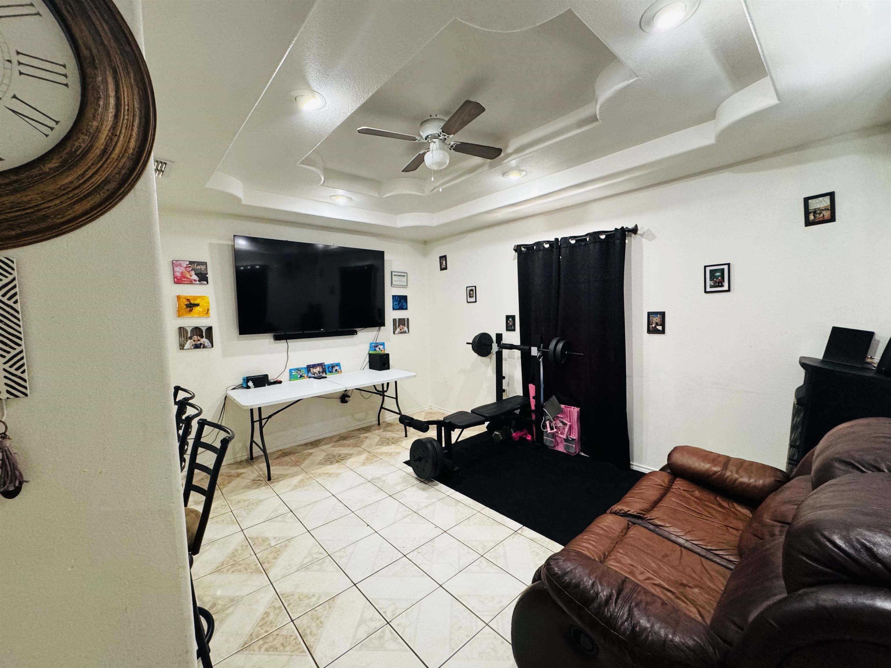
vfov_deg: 85.7
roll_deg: +1.7
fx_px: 360
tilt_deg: -2.5
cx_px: 446
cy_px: 334
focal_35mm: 14
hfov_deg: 102.1
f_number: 2.2
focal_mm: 2.22
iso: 500
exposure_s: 1/60
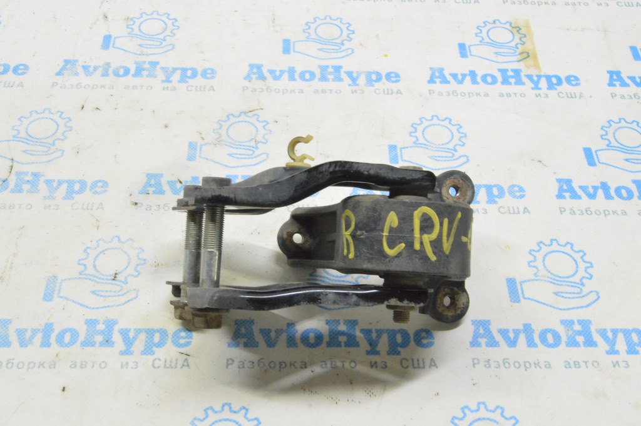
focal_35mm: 46
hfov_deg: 42.4
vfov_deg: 28.9
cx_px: 320
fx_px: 827
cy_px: 213
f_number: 20
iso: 6400
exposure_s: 1/15
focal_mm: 31
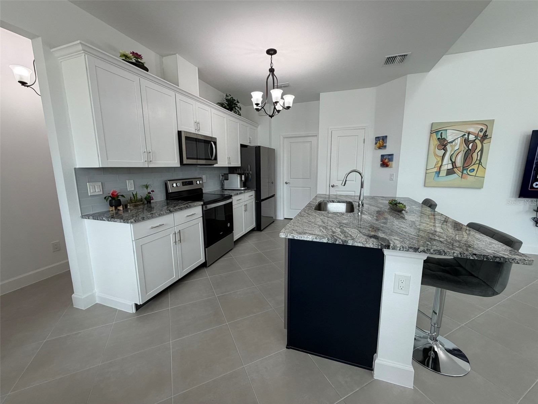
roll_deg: +0.4
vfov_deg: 85.7
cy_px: 202
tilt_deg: -8.0
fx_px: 218
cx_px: 269
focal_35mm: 14
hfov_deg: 102.1
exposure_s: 1/120
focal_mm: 2.22
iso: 100
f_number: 2.2
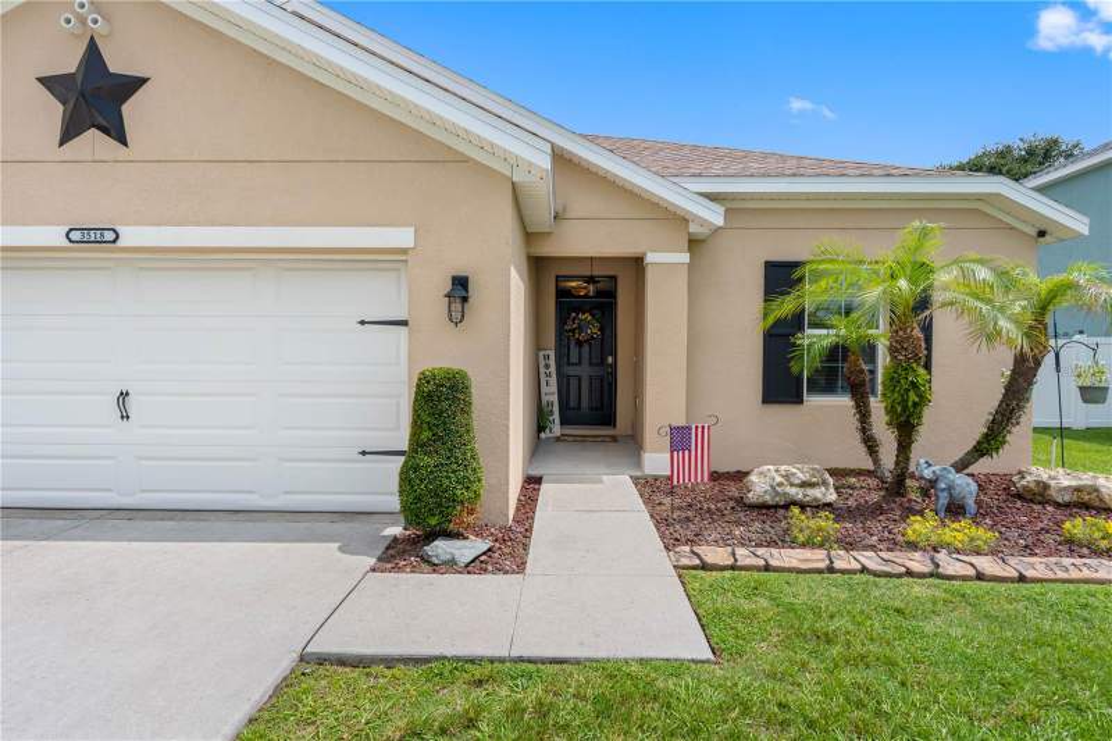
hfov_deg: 88.4
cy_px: 370
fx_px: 571
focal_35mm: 18
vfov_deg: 65.9
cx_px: 556
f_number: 11
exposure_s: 1/60
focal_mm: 18.5
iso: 125
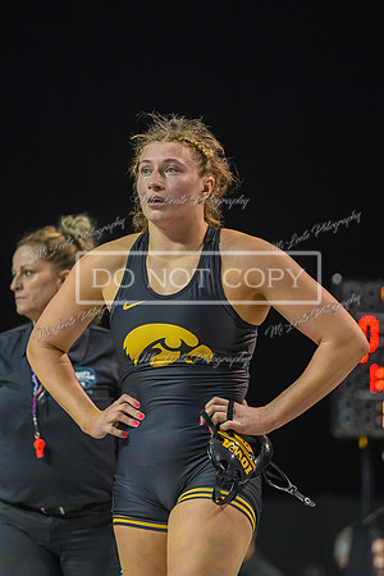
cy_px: 254
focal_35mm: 293
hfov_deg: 4.7
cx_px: 163
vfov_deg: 7.0
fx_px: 4694
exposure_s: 1/800
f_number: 2.8
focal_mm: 175
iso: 4000
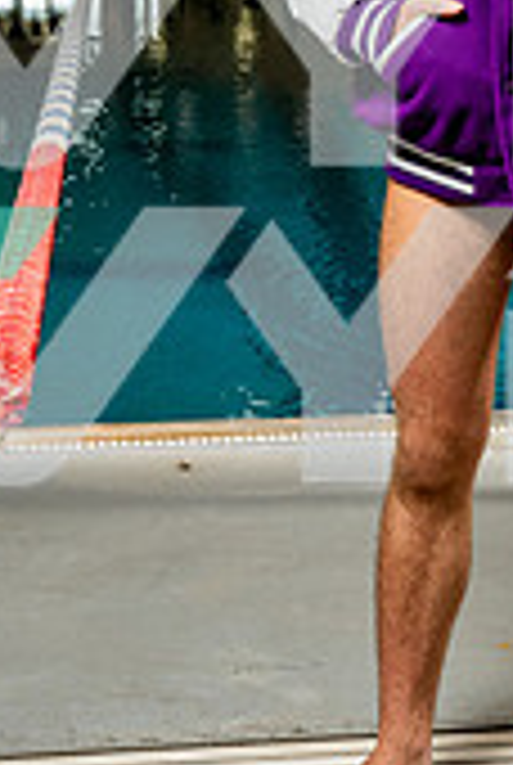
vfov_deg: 18.0
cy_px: 32
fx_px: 2363
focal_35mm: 111
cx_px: 464
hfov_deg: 12.3
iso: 640
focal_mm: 42
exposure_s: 1/250
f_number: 6.3
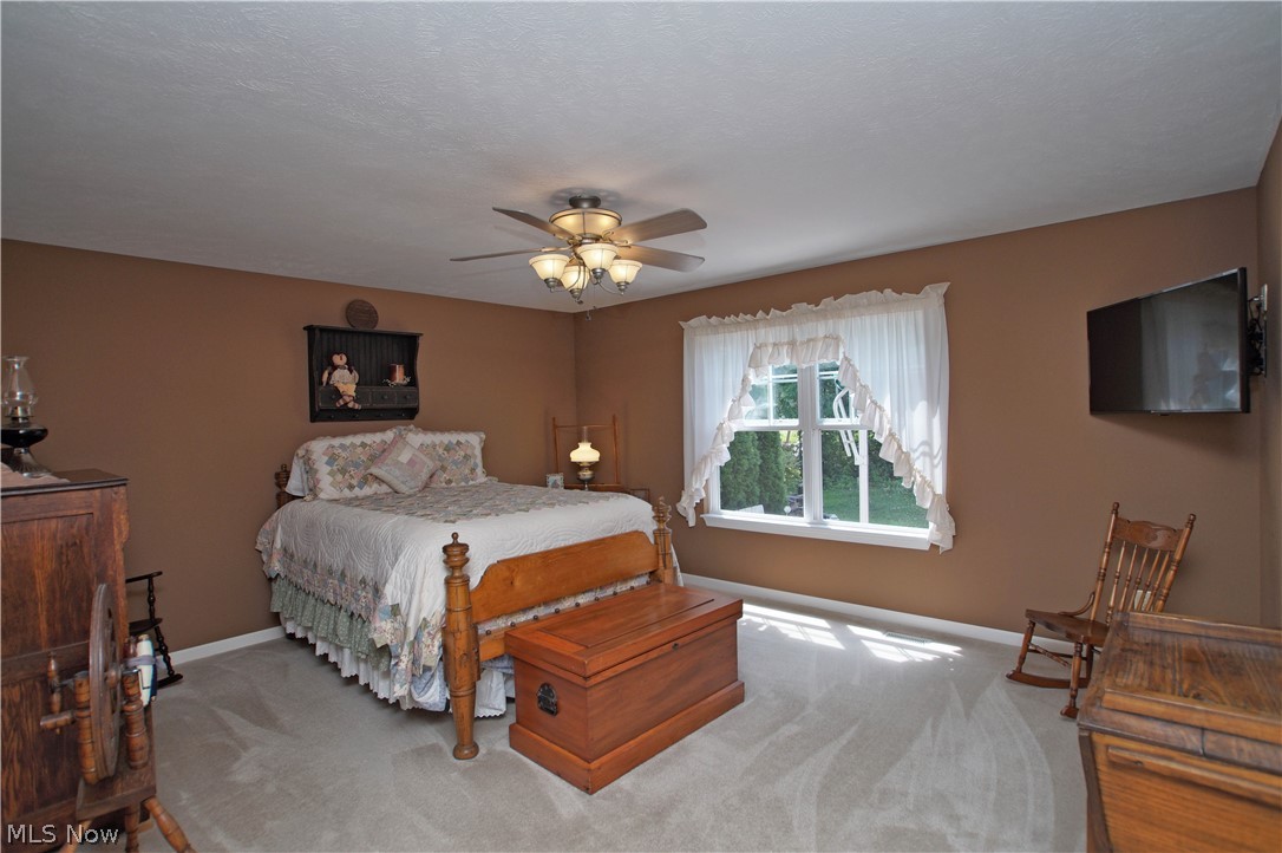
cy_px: 426
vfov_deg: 72.0
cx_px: 641
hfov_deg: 95.0
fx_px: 587
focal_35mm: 16
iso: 100
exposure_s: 1/100
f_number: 4.5
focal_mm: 11
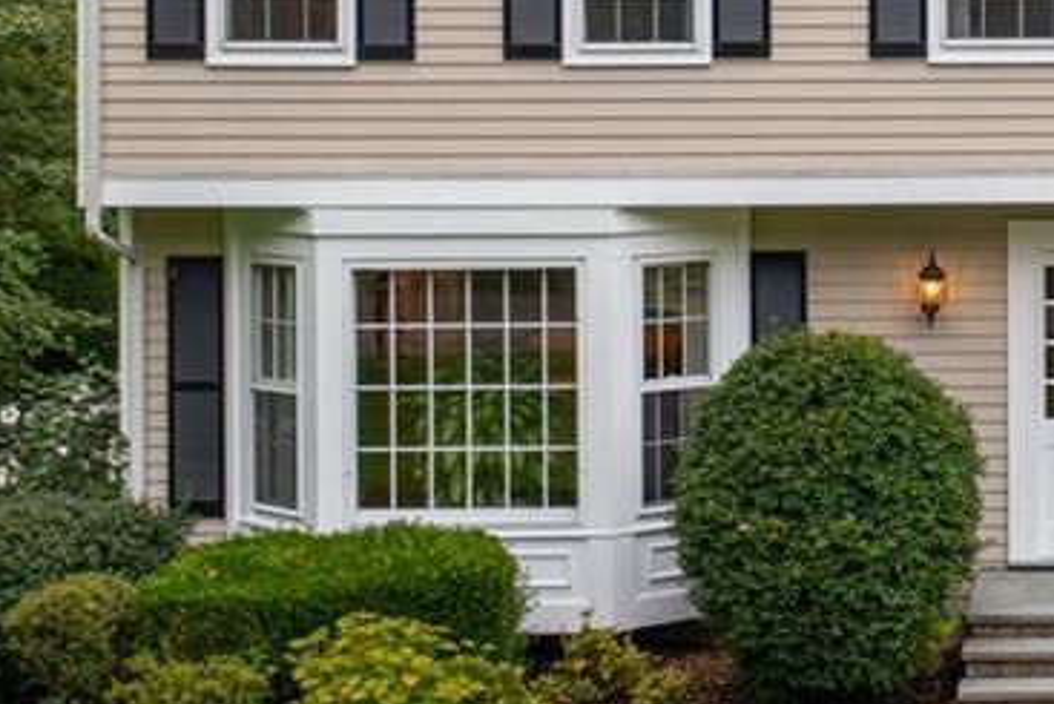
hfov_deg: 24.2
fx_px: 2284
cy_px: 73
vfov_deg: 17.3
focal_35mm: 78
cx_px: 1169
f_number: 2.8
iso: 100
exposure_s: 1/400
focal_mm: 10.26
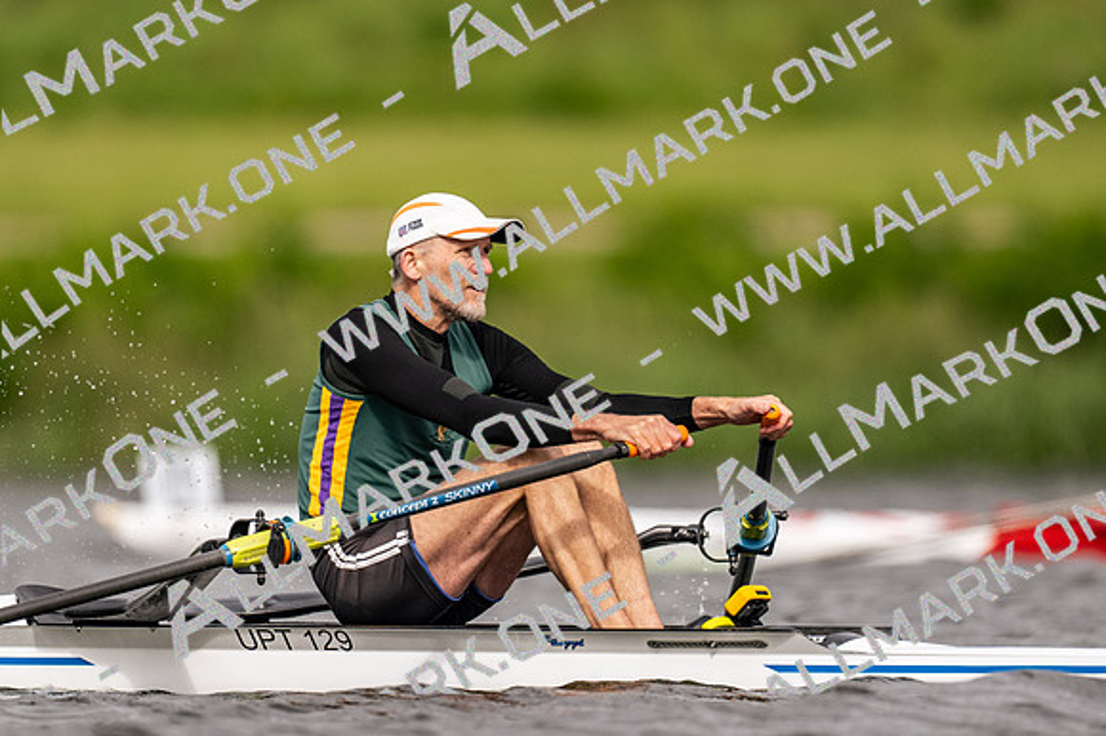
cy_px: 368
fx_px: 27633
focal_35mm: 900
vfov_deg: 1.5
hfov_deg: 2.3
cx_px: 553
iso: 450
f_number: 4
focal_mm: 600
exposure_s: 1/2500
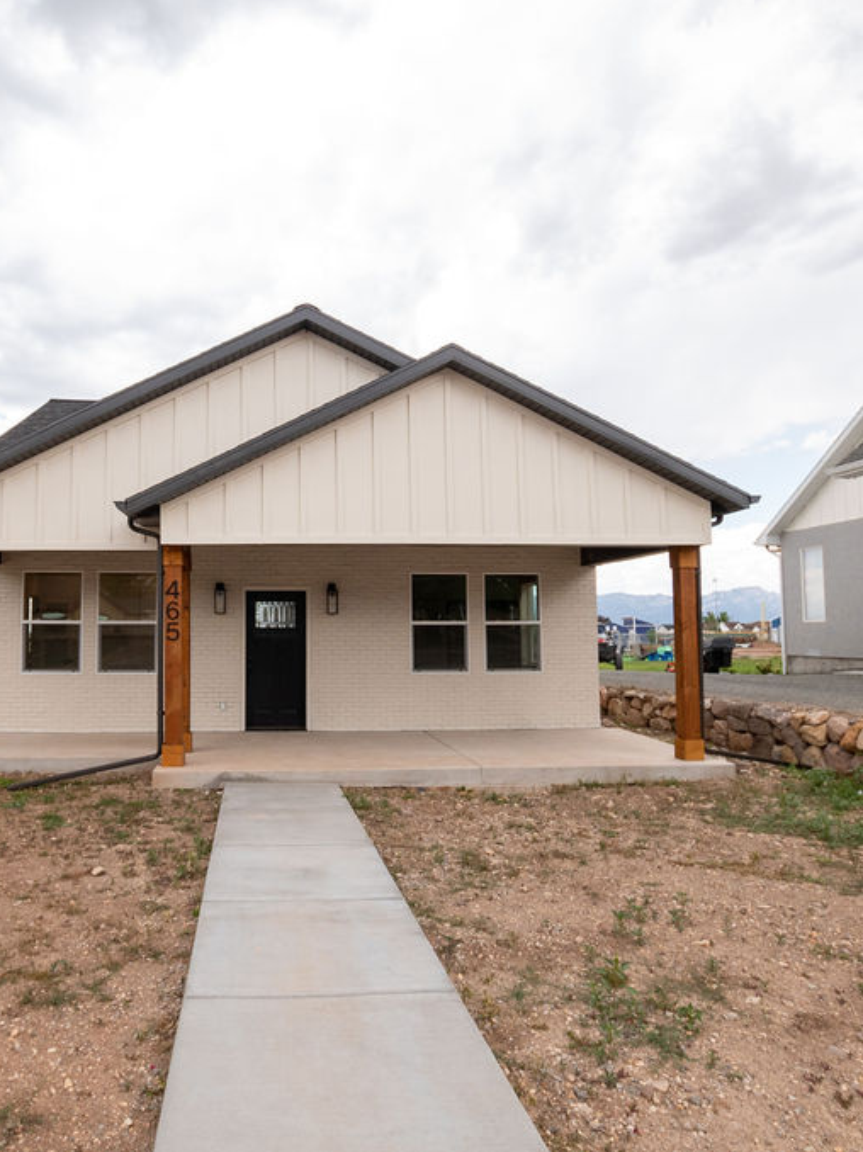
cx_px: 279
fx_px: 732
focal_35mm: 22
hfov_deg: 59.5
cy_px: 575
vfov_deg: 76.4
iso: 400
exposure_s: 1/500
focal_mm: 10
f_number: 5.6
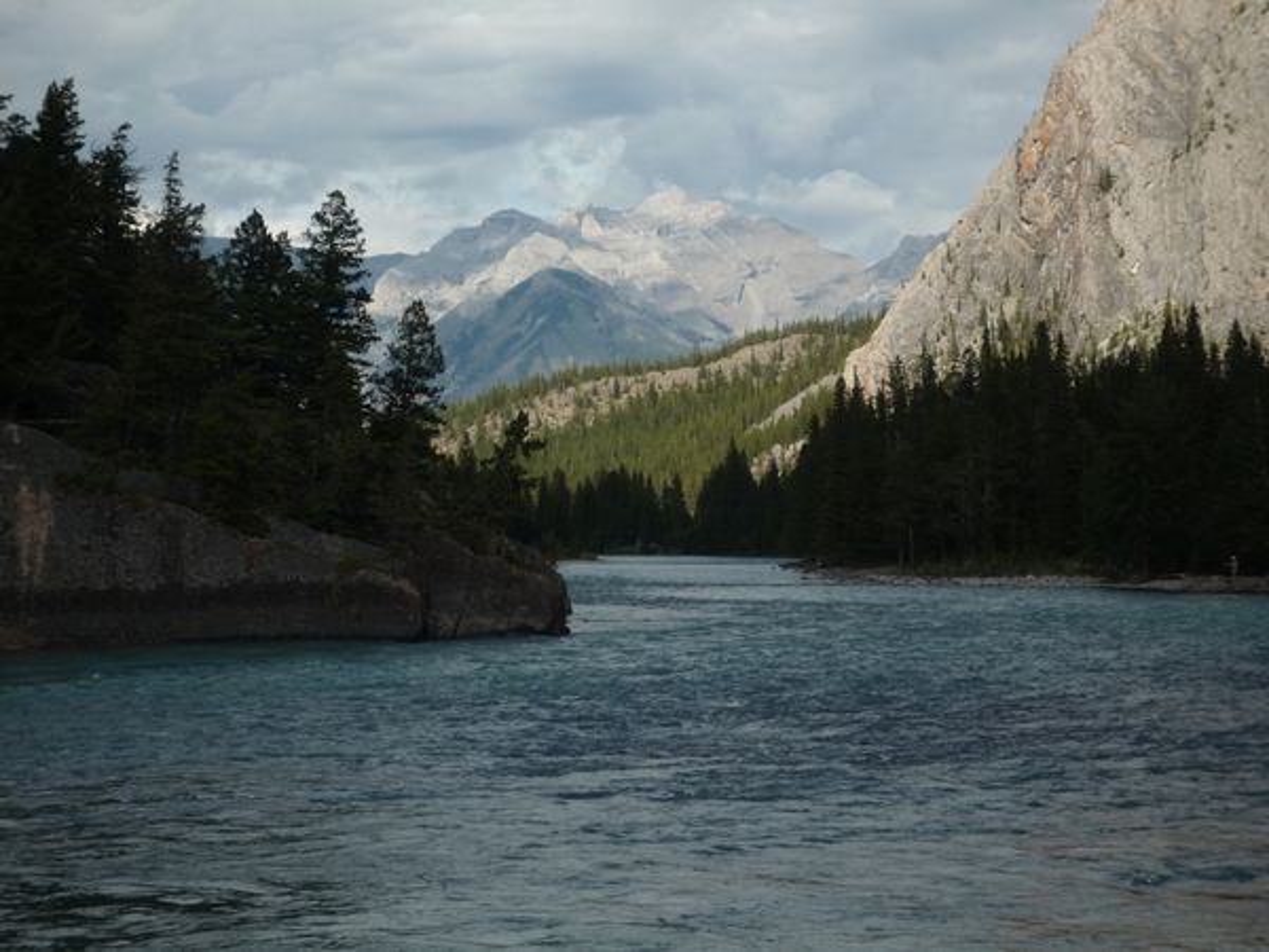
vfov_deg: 18.4
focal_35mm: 80
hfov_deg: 24.4
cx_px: 634
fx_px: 2933
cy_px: 476
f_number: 5.2
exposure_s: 1/500
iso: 100
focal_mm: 14.1
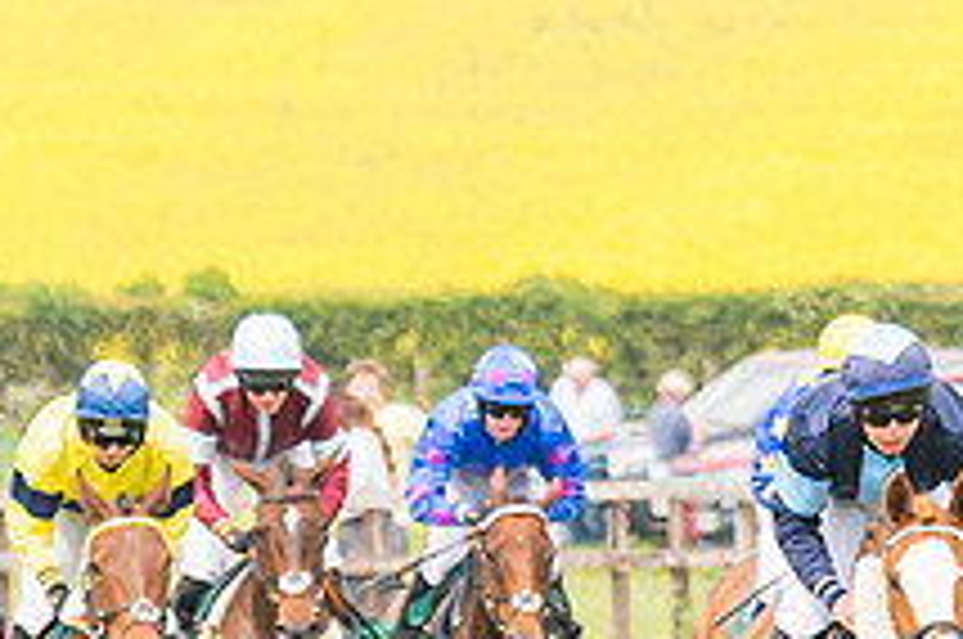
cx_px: 1026
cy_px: 703
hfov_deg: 1.6
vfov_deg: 1.0
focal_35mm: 1310
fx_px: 34989
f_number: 4
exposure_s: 1/2000
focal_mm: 160
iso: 400
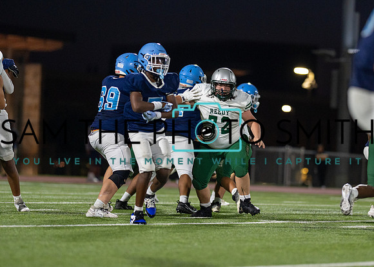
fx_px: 2470
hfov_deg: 8.7
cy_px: 131
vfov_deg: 6.2
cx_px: 239
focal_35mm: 233
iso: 1000
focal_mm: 135
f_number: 1.8
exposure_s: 1/1000
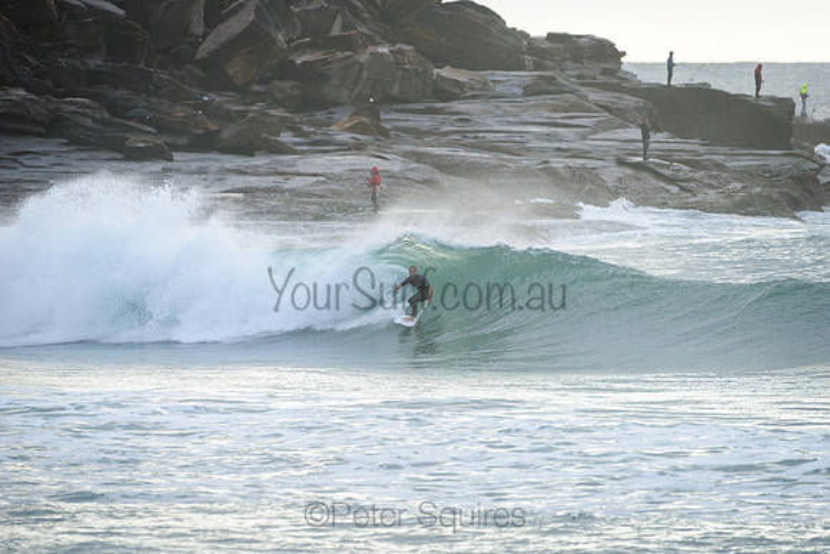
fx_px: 11595
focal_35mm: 503
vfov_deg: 2.7
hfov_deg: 4.1
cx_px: 415
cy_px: 277
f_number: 5.6
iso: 280
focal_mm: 500
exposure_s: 1/1000
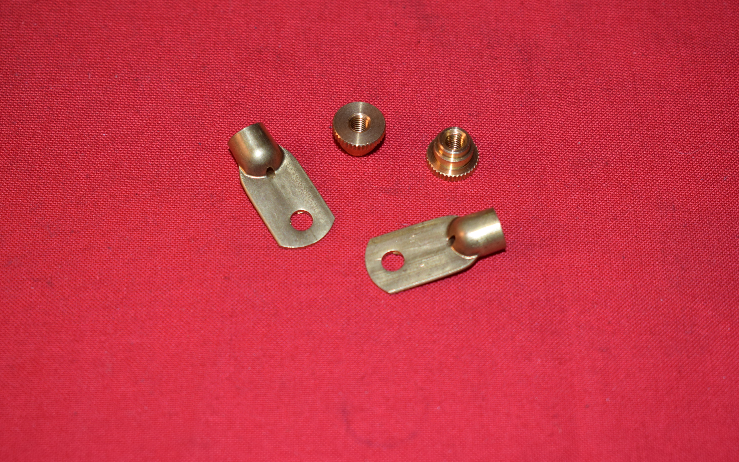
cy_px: 220
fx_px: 1490
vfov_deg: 17.6
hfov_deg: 27.8
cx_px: 369
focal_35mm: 74
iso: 400
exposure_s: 1/30
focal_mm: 48
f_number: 5.6
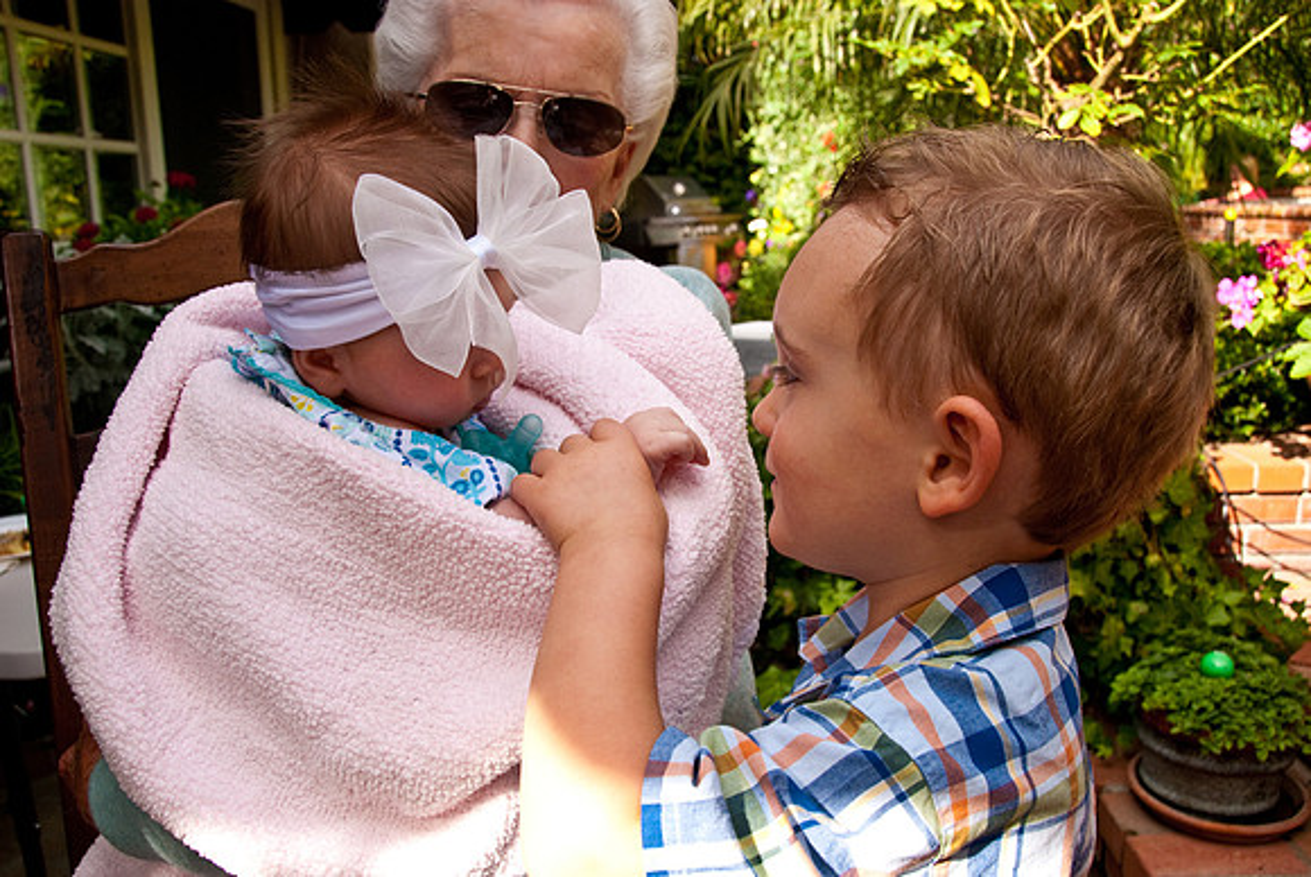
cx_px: 656
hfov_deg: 61.9
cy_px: 438
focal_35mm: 30
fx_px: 1094
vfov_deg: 43.7
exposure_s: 1/250
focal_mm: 20
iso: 400
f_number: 8
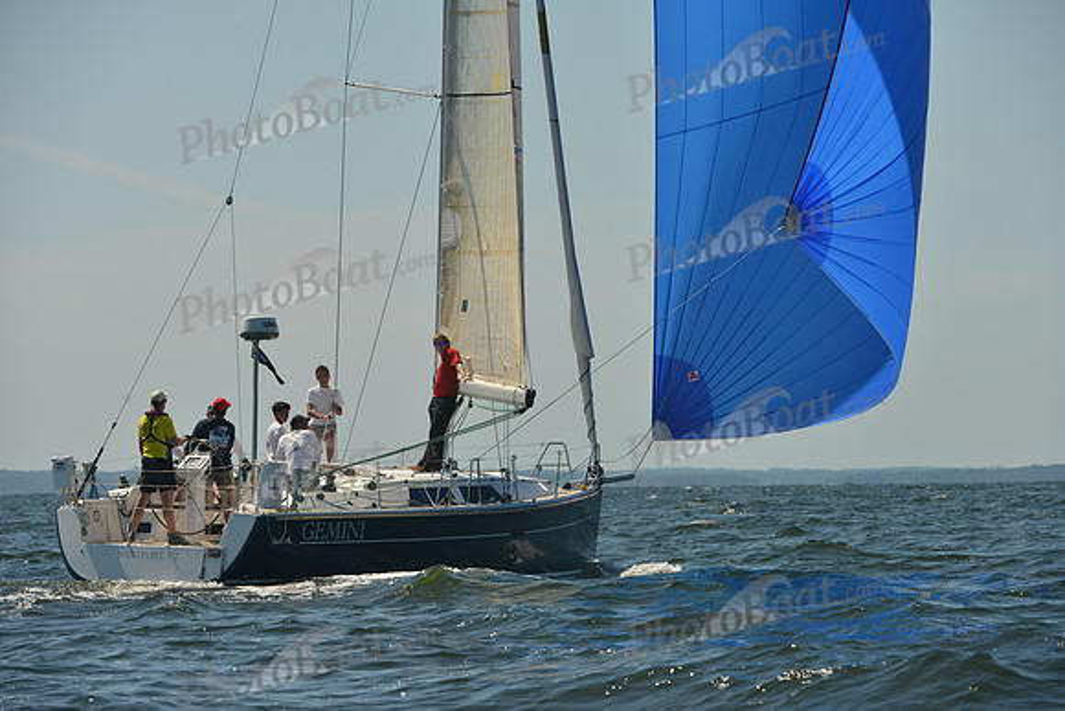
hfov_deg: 8.6
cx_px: 532
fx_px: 7101
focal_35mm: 240
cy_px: 356
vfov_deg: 5.7
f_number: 8
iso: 320
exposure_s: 1/1250
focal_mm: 240
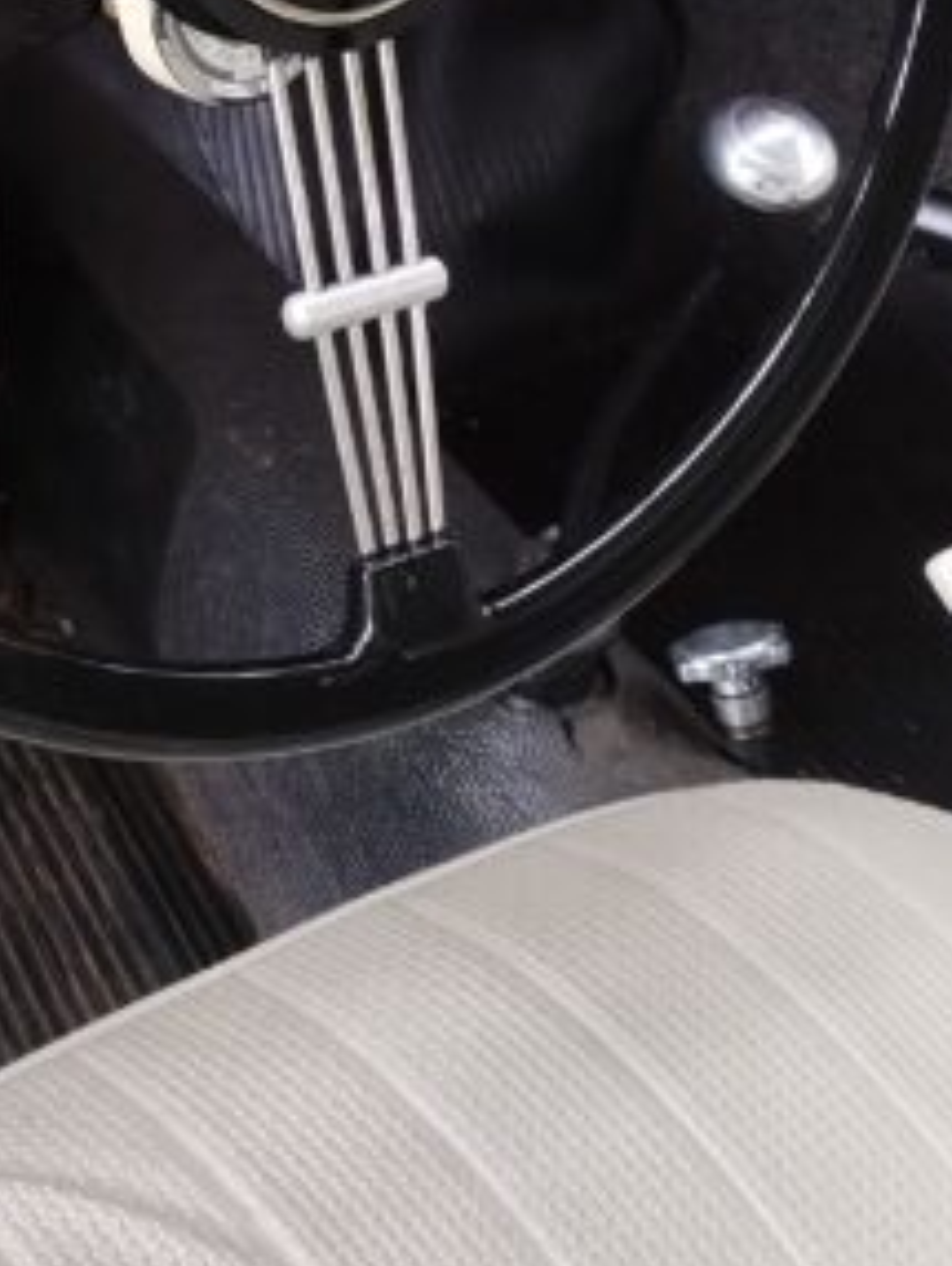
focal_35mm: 81
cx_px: 213
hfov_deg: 18.1
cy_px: -124
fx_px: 2966
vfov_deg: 22.7
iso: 635
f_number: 1.8
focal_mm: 4.75
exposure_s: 1/33.3
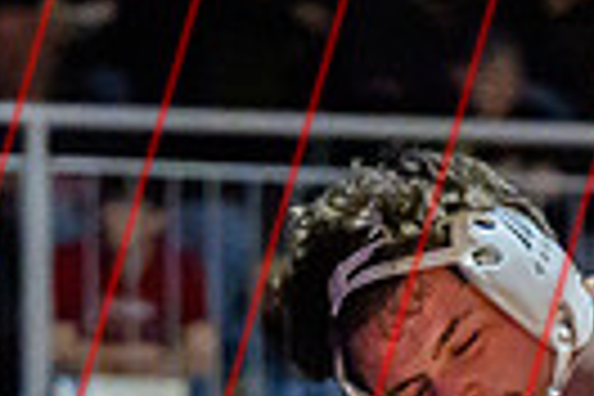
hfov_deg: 4.5
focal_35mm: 459
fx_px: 7573
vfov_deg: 3.0
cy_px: 1019
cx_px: 669
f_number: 2.8
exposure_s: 1/500
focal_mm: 73
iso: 16000
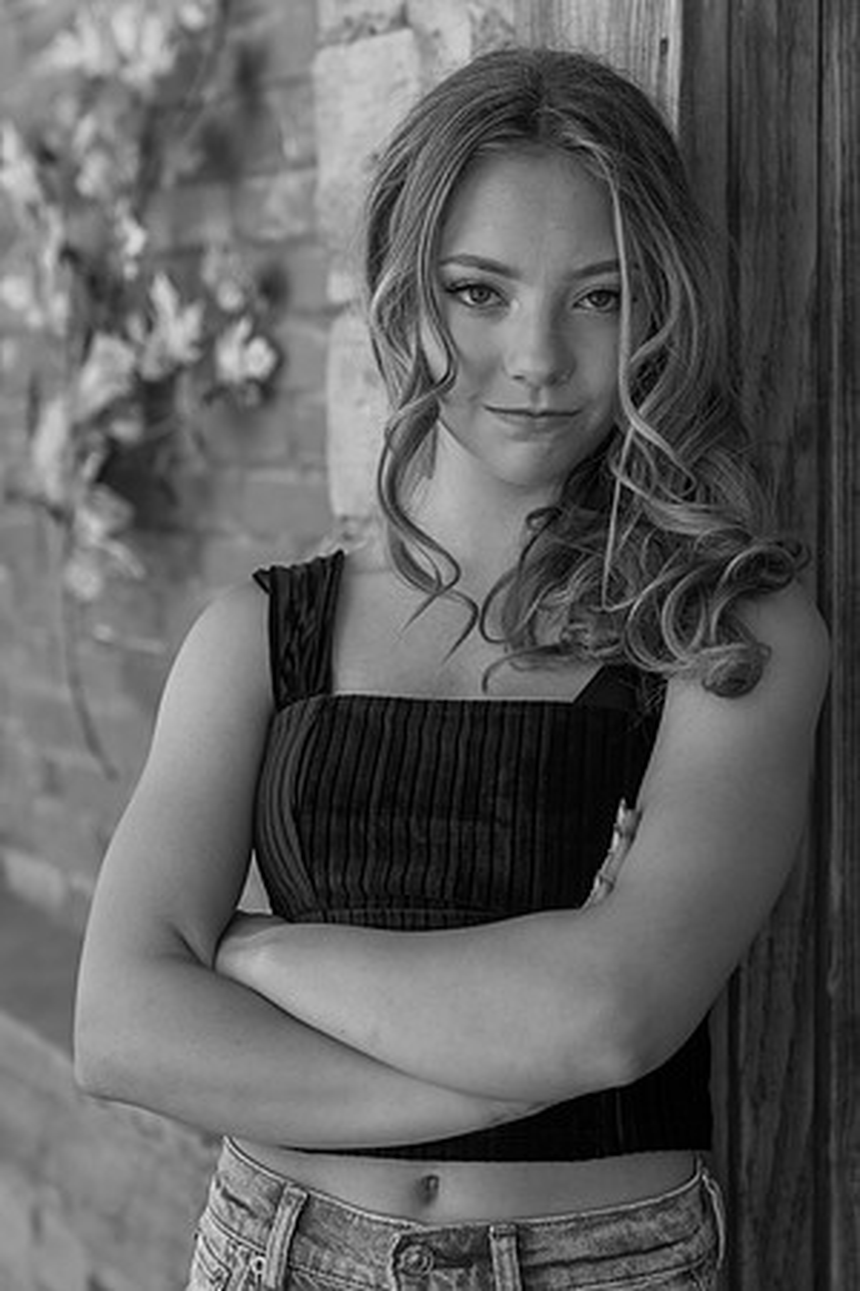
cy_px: 646
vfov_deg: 30.1
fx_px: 2401
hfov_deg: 20.3
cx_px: 430
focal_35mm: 67
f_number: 4
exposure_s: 1/200
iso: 100
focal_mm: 67
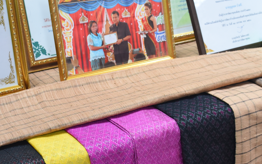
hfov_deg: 27.8
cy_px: 103
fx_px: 528
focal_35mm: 74
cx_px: 150
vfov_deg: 17.6
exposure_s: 1/60
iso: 720
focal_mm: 20
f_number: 4
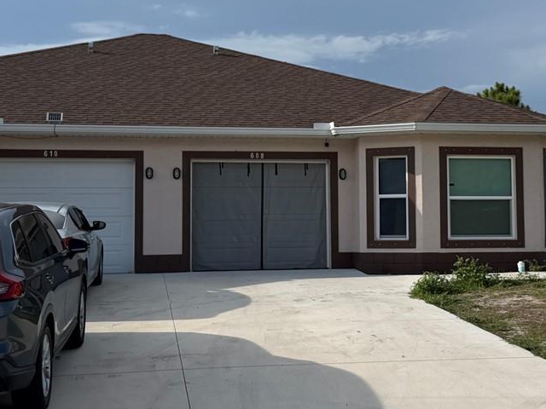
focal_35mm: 60
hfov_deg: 32.1
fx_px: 946
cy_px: 165
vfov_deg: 24.4
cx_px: 329
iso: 80
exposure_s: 1/5319
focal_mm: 6.76
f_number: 1.78
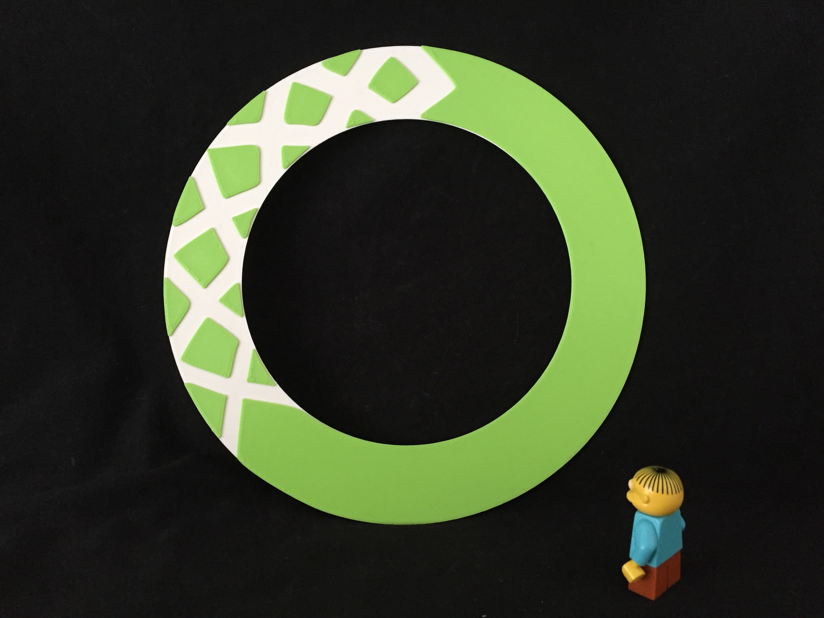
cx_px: 412
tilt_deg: -9.6
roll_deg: -0.2
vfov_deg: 48.2
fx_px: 690
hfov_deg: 61.7
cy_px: 309
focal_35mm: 29
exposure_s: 1/20
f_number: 2.2
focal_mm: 4.15
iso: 250
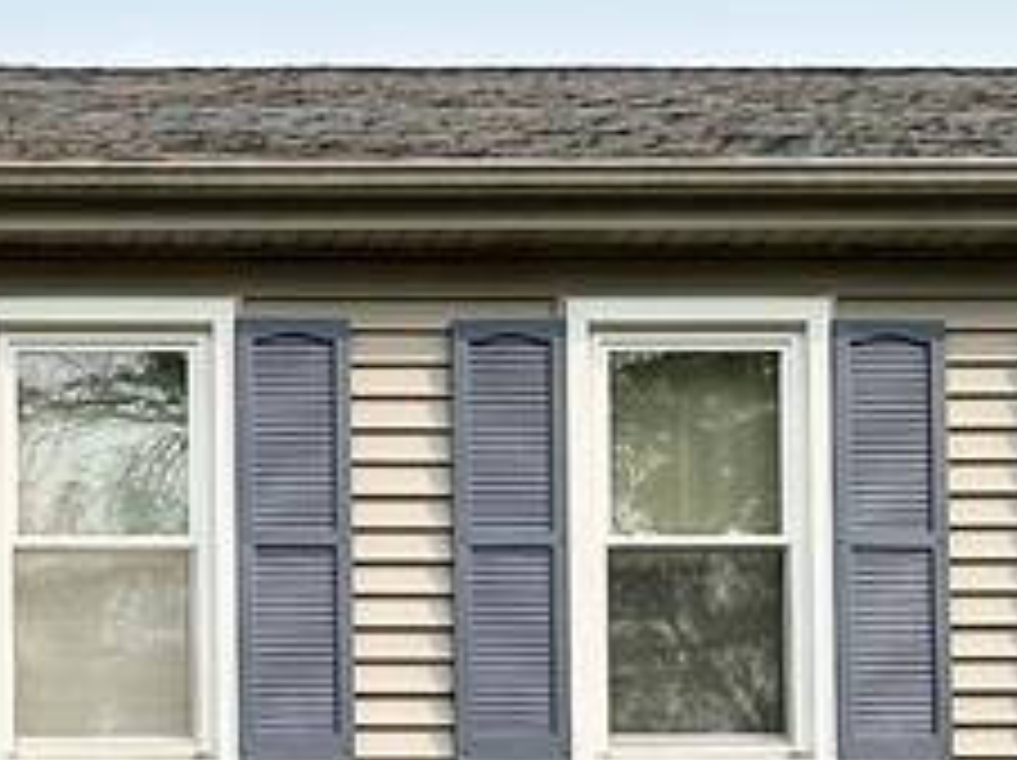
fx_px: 4490
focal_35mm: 153
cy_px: 1255
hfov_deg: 12.6
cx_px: -243
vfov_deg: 9.3
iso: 80
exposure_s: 1/2660
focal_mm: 6.86
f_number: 1.78
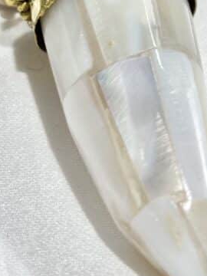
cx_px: 157
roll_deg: +1.7
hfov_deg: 10.0
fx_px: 1180
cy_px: -37
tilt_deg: -43.3
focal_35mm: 148
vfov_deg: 13.1
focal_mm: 5.96
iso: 32
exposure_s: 1/213
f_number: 1.6
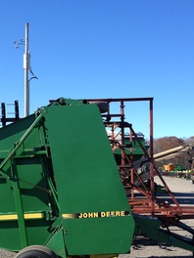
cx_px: 87
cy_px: 163
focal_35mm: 54
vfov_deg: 35.3
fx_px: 404
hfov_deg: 27.0
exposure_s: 1/986
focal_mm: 4.28
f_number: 2.4
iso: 50
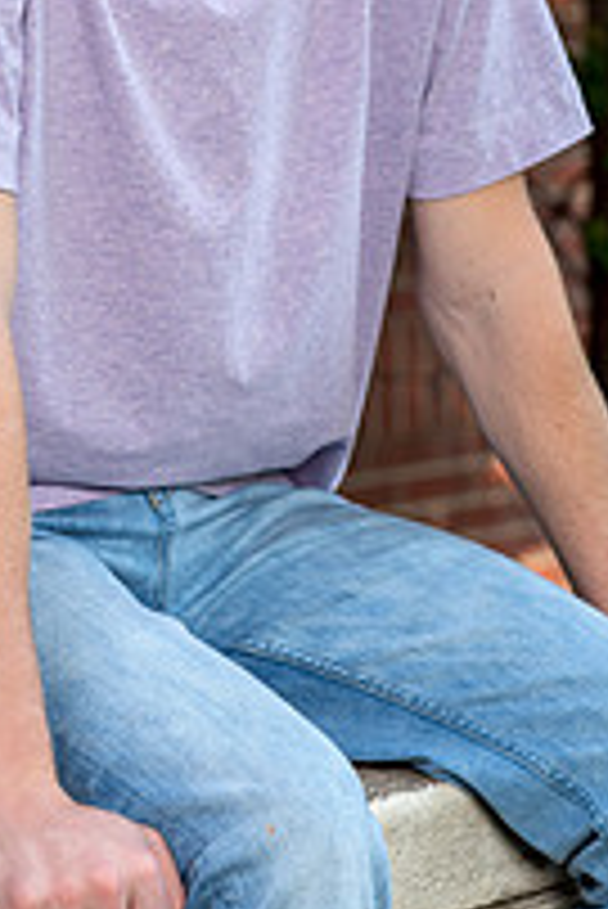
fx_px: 3945
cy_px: 108
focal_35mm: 156
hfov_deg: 8.8
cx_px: 171
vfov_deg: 13.1
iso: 100
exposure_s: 1/160
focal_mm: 70
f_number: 4
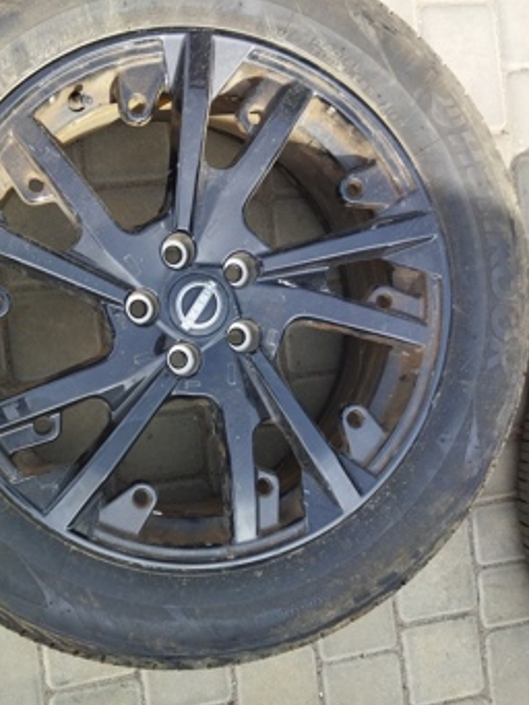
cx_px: 169
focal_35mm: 38
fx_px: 774
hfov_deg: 37.3
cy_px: 370
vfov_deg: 48.9
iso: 100
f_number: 1.79
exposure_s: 1/812
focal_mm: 4.71
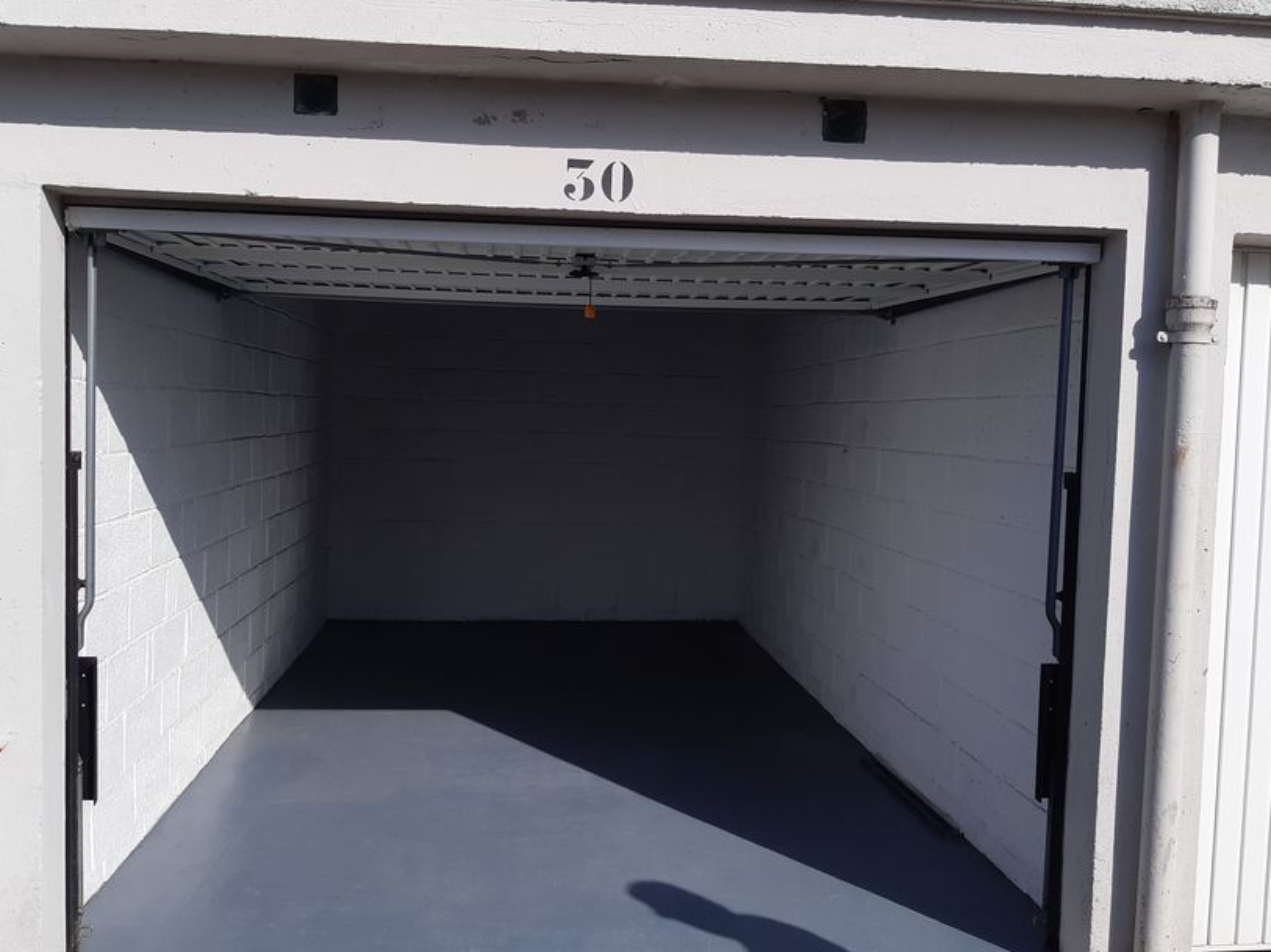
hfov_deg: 56.8
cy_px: 514
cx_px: 588
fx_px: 1174
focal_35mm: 32
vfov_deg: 44.1
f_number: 1.7
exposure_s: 1/3650
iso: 40
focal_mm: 3.92
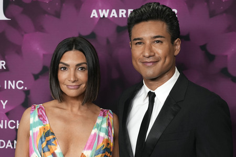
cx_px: 118
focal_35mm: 100
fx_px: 656
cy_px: 78
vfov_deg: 13.7
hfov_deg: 20.4
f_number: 5
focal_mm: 100
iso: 2500
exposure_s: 1/400
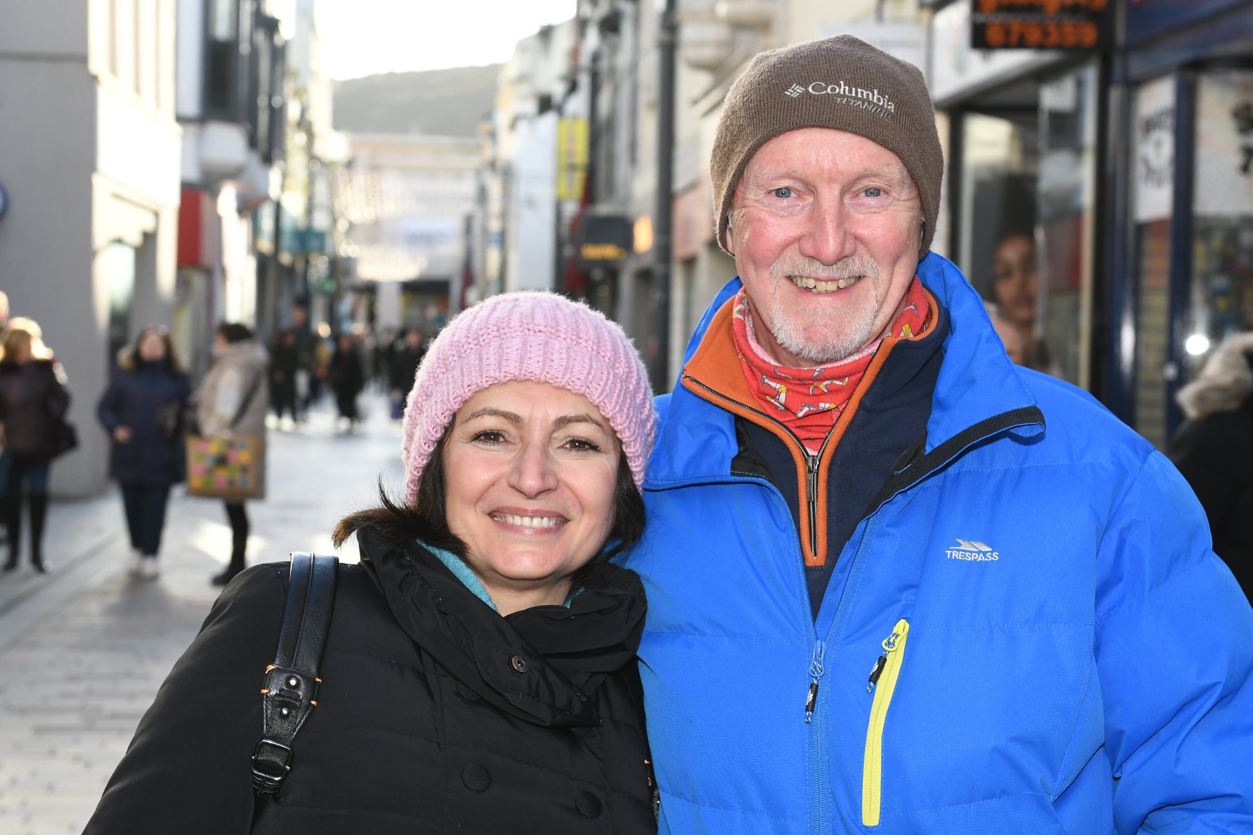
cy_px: 418
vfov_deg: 16.6
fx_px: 2871
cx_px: 626
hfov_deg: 24.6
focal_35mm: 82
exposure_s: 1/640
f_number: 5.6
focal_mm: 55
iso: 800
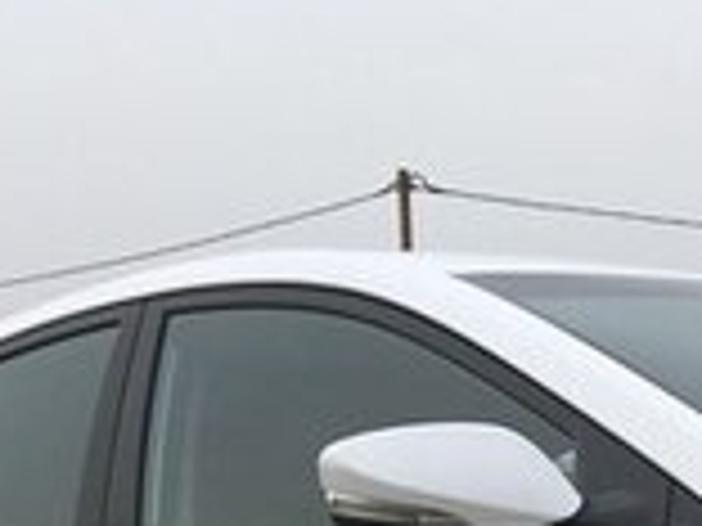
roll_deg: +0.4
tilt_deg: -11.2
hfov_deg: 15.4
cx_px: 850
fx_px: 2494
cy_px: 1054
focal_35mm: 123
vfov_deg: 11.0
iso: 25
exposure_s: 1/549
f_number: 2.2
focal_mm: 4.15
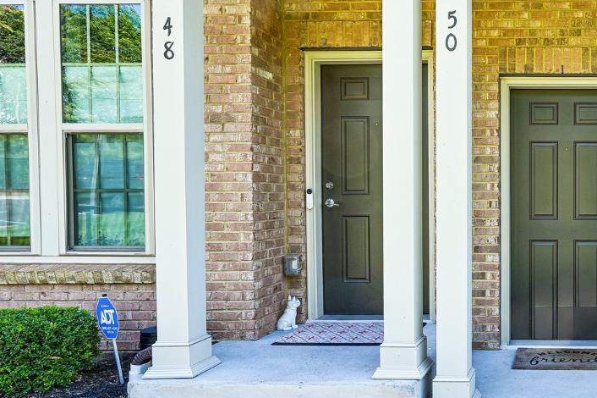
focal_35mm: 35
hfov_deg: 47.6
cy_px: 210
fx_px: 581
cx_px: 561
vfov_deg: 37.7
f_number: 8
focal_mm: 16.5
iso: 100
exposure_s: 1/40
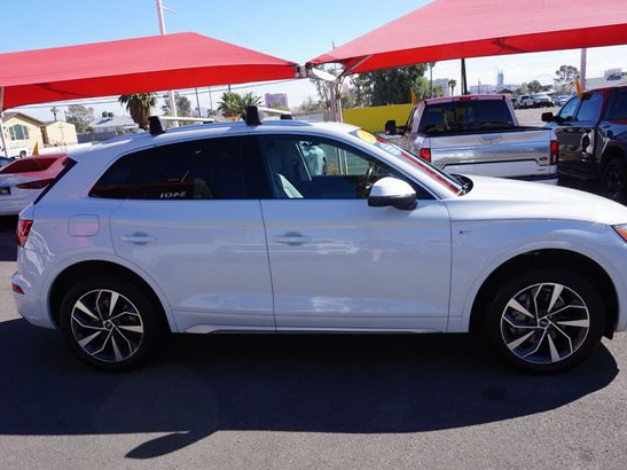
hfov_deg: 65.3
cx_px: 324
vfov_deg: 51.3
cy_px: 243
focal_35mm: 27
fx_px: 489
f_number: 11
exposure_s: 1/80
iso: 100
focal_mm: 16
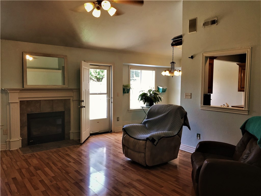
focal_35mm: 28
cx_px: 130
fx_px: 211
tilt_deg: -4.7
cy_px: 98
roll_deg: -1.3
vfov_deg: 49.7
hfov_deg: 63.4
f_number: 1.8
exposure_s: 1/60
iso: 32
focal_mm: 3.99
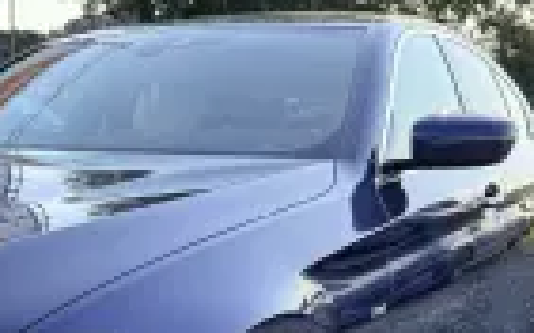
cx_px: 53
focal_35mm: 65
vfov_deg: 19.6
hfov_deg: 30.2
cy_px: 307
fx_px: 946
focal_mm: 6.76
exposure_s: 1/920
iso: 100
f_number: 1.78
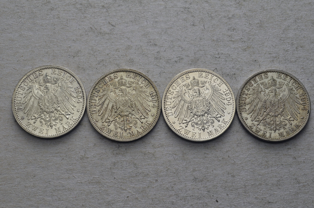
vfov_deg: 22.5
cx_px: 157
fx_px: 522
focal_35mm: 60
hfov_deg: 33.5
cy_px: 104
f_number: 14
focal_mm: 40
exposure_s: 1/250
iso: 400
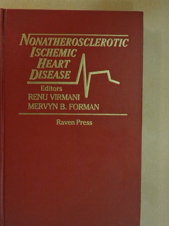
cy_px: 113
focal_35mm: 45
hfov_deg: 32.2
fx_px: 293
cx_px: 84
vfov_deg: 42.1
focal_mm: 8.1
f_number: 4
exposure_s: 1/60
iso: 1600
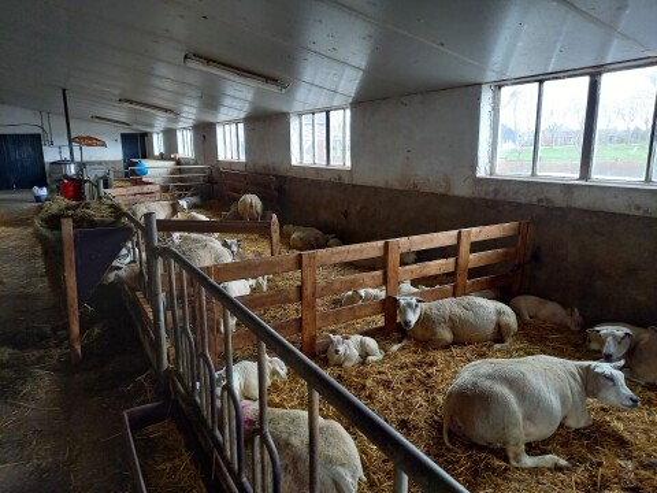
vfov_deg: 54.9
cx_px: 328
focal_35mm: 25
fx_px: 474
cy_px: 246
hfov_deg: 69.4
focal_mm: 4.6
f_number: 2
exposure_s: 1/49
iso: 400
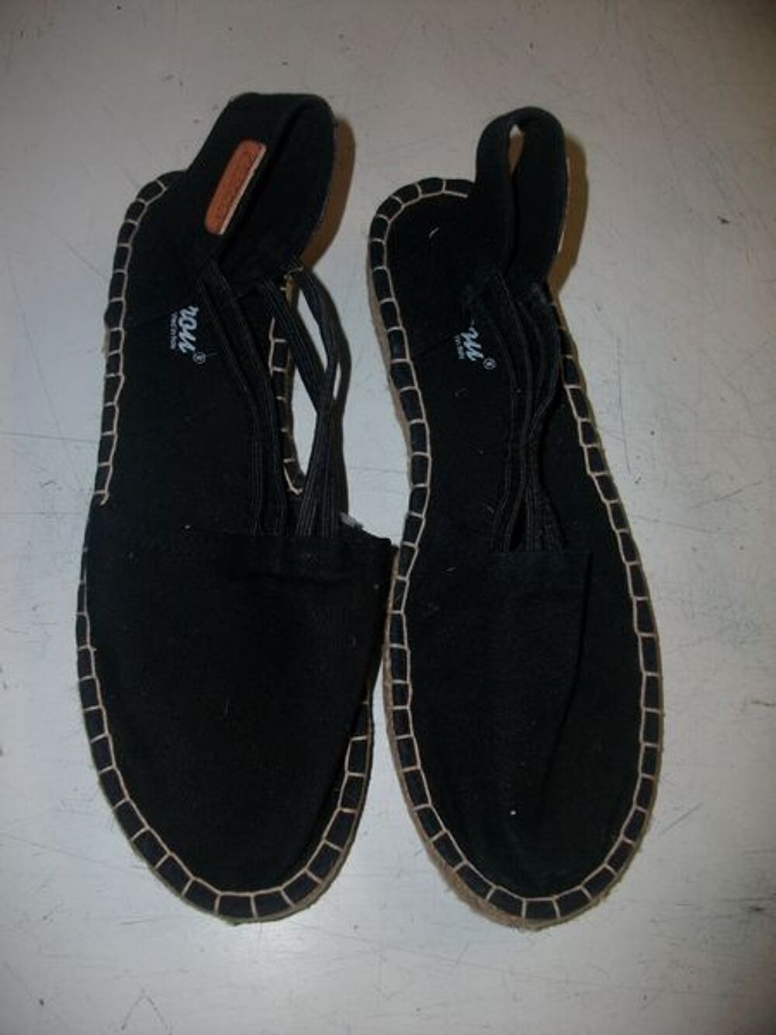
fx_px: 956
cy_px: 518
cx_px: 388
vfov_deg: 56.8
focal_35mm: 32
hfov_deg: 44.2
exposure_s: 1/40
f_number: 2.9
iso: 80
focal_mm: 5.7
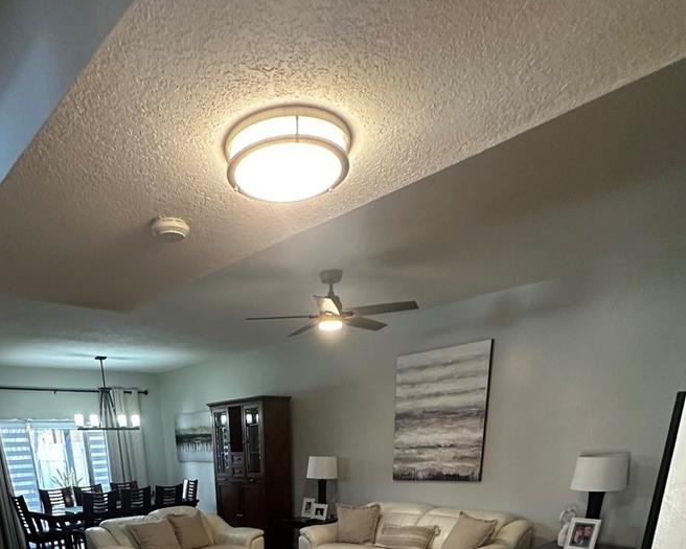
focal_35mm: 25
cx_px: 260
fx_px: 508
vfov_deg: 42.8
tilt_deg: -18.2
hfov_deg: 67.1
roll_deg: +1.2
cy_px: 619
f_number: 2.2
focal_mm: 2.22
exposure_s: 1/60
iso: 250
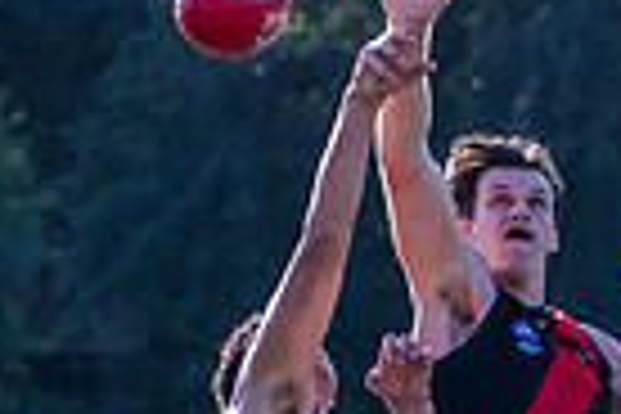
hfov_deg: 2.7
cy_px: 587
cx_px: 482
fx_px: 13023
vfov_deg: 1.8
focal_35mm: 755
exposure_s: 1/1600
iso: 800
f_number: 6.3
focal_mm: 170
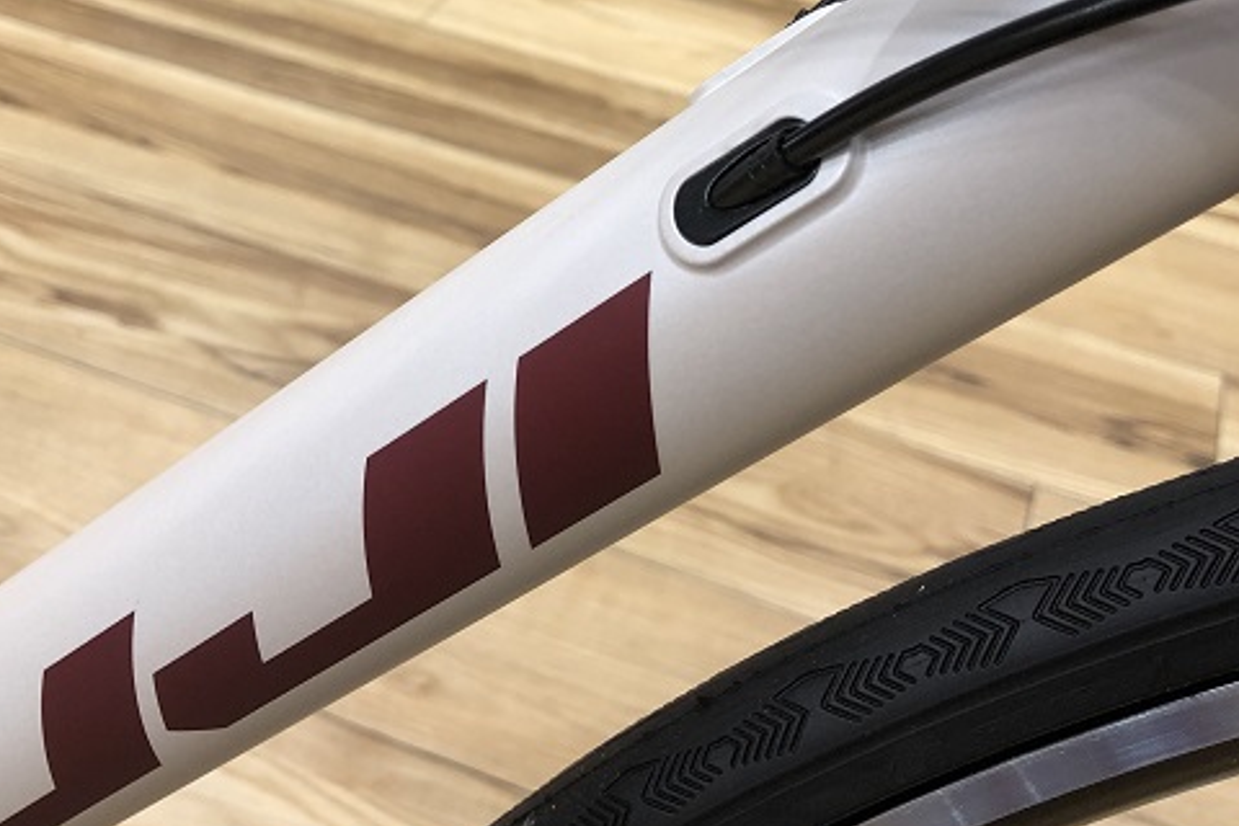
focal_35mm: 49
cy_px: 76
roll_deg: -6.2
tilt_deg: -30.2
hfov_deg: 40.3
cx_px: 587
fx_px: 1686
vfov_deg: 26.6
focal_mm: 3.99
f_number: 1.8
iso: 25
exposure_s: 1/50
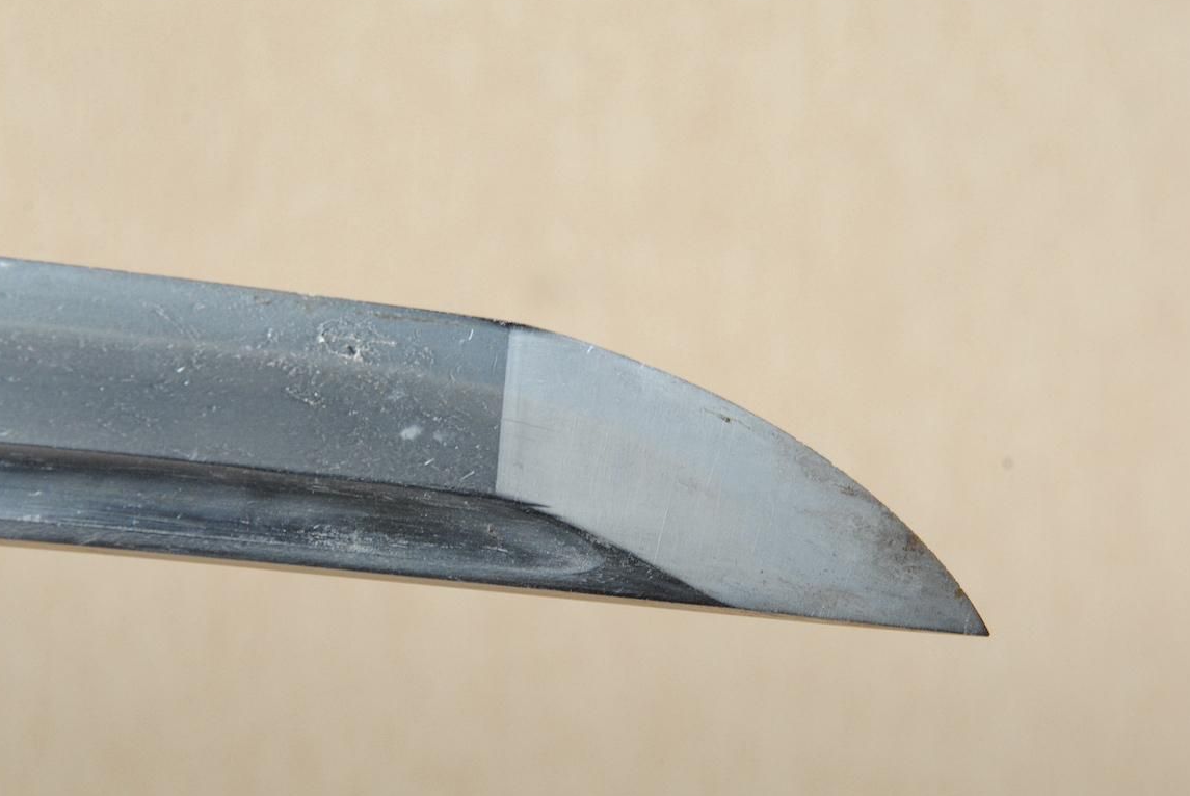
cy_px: 421
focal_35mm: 248
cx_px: 484
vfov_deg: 5.6
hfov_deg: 8.3
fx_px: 8193
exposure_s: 1/2
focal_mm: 135
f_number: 11
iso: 400
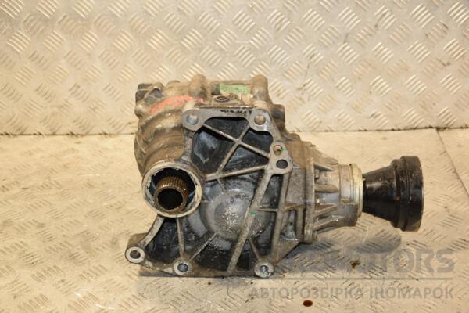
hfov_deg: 35.1
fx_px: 743
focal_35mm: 57
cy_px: 156
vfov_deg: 23.8
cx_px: 234
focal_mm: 38
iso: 800
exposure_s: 1/160
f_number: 5
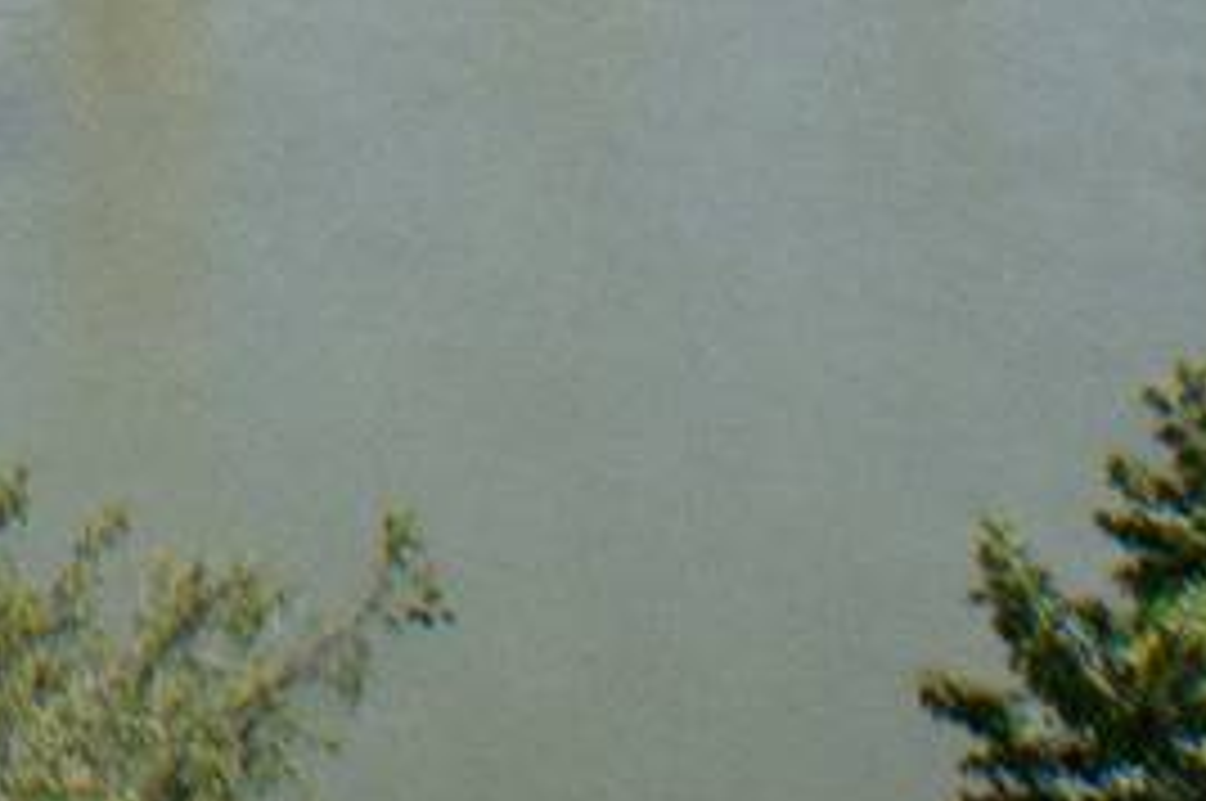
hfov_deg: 10.9
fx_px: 6123
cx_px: -454
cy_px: -675
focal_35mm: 183
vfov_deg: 7.3
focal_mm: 49
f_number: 5.6
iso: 200
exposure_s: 1/800
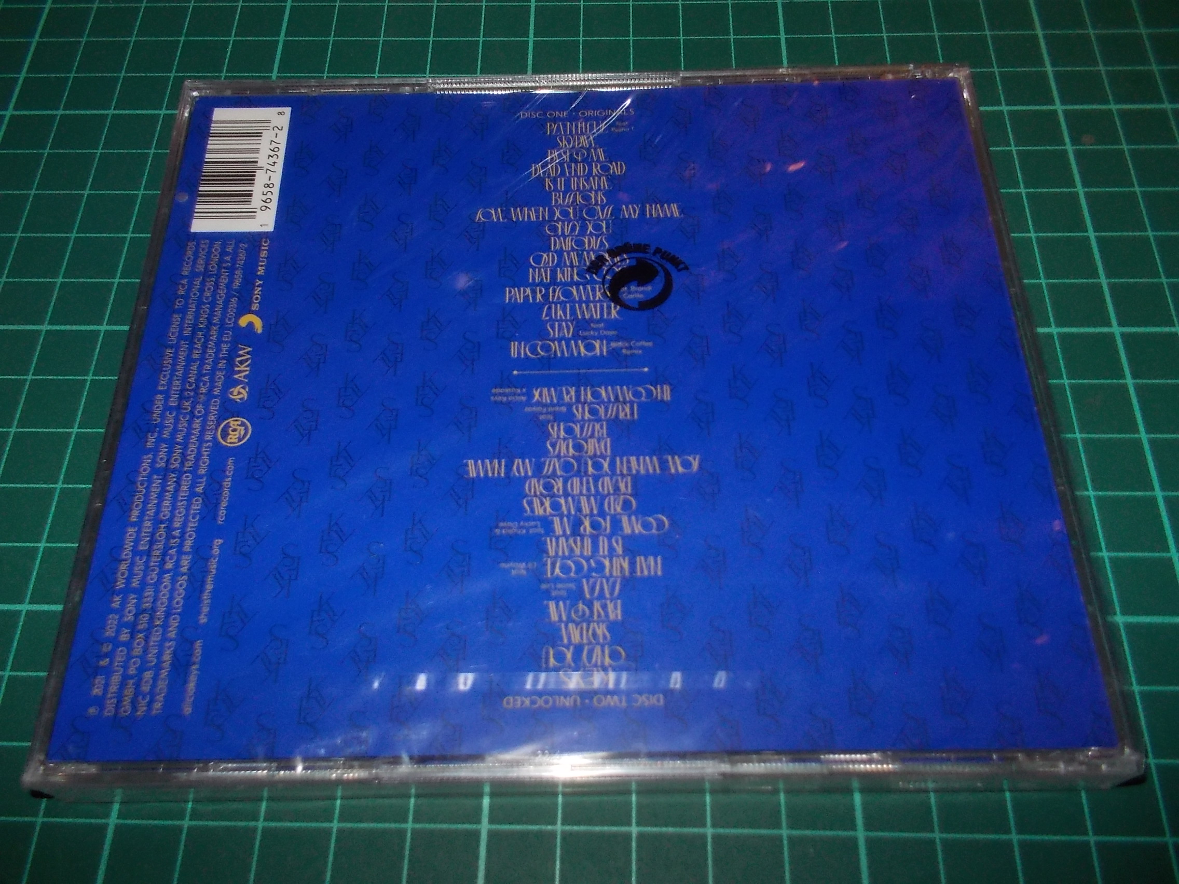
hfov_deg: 61.7
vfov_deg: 48.2
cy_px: 442
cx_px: 590
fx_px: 988
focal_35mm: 29
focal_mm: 4.1
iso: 200
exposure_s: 1/30
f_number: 3.3
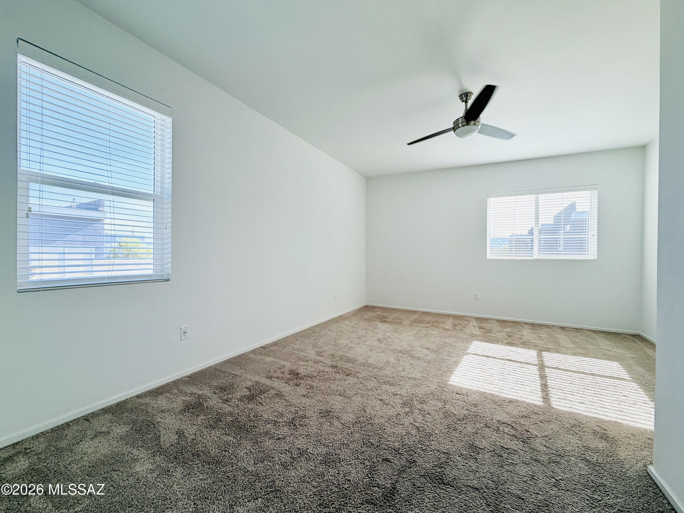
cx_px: 342
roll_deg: -1.5
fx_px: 277
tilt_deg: -1.0
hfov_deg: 102.1
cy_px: 256
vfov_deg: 85.7
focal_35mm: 14
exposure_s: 1/195
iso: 50
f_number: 2.2
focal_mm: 2.22
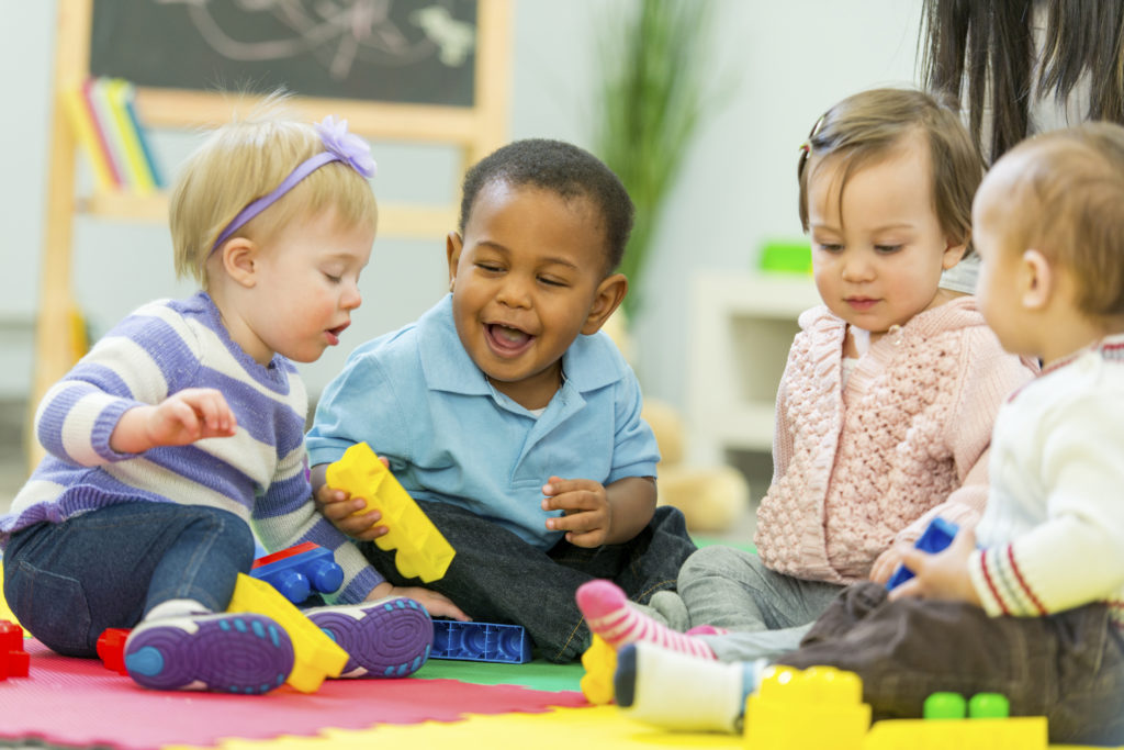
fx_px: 4215
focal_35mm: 135
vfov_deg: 10.2
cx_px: 562
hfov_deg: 15.2
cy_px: 375
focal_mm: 135
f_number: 2.8
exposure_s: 1/250
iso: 400
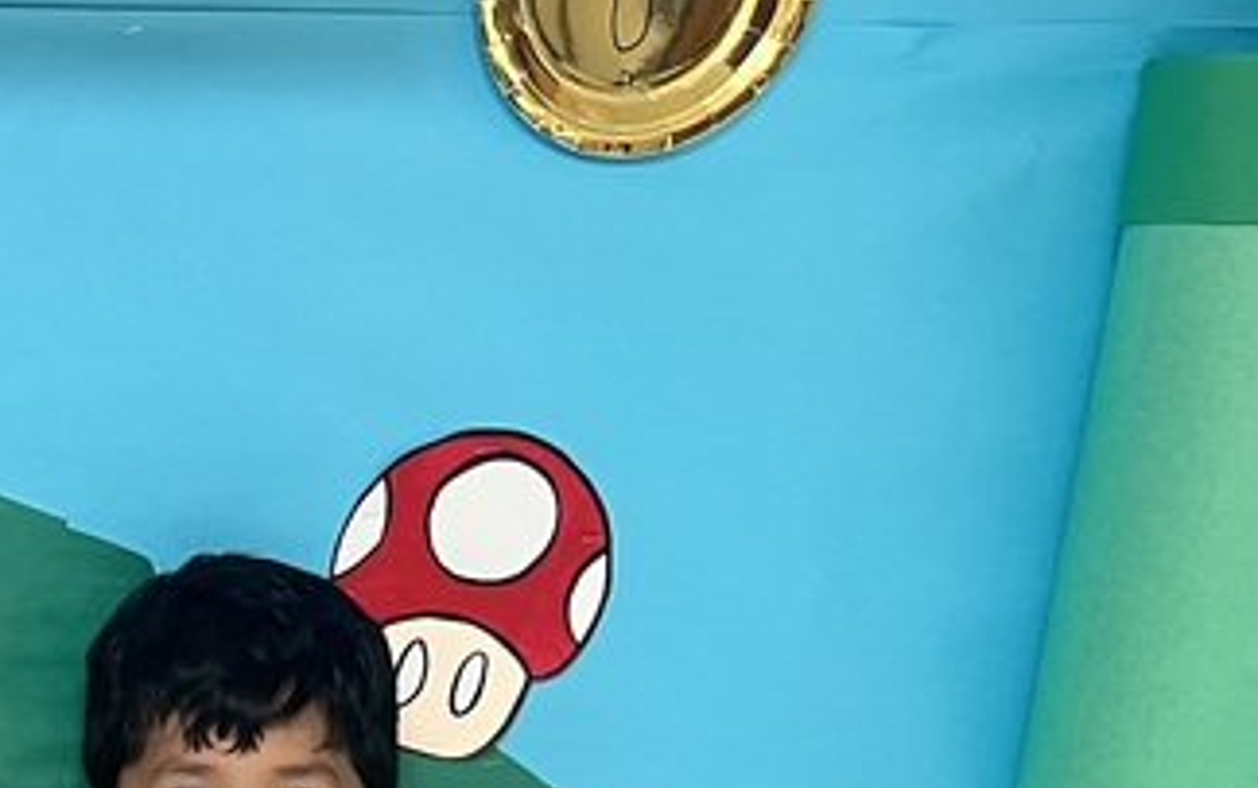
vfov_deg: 14.1
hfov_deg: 21.0
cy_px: 1157
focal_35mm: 87
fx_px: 2985
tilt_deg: -21.5
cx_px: -505
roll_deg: -0.7
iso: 125
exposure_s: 1/60
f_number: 1.5
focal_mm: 5.7
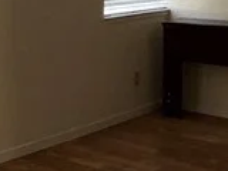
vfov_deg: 17.8
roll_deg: +1.3
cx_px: 88
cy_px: 98
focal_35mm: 83
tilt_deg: -12.9
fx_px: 547
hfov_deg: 23.5
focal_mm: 1.57
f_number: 1.8
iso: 32
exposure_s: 1/122
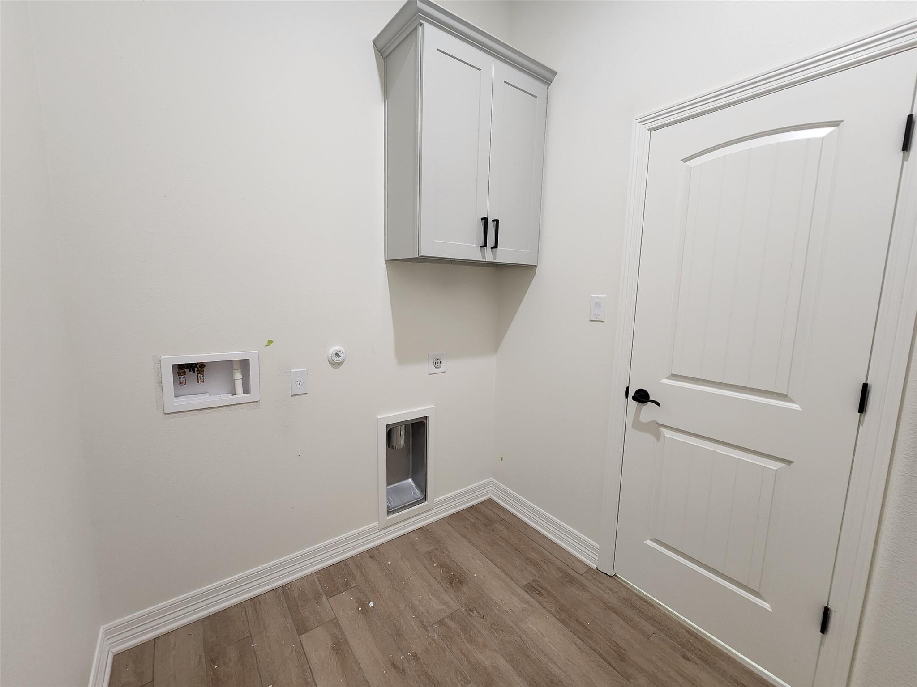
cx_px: 458
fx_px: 344
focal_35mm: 13
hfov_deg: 106.2
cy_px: 344
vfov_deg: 89.9
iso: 320
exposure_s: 1/60
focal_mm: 2.2
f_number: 2.2
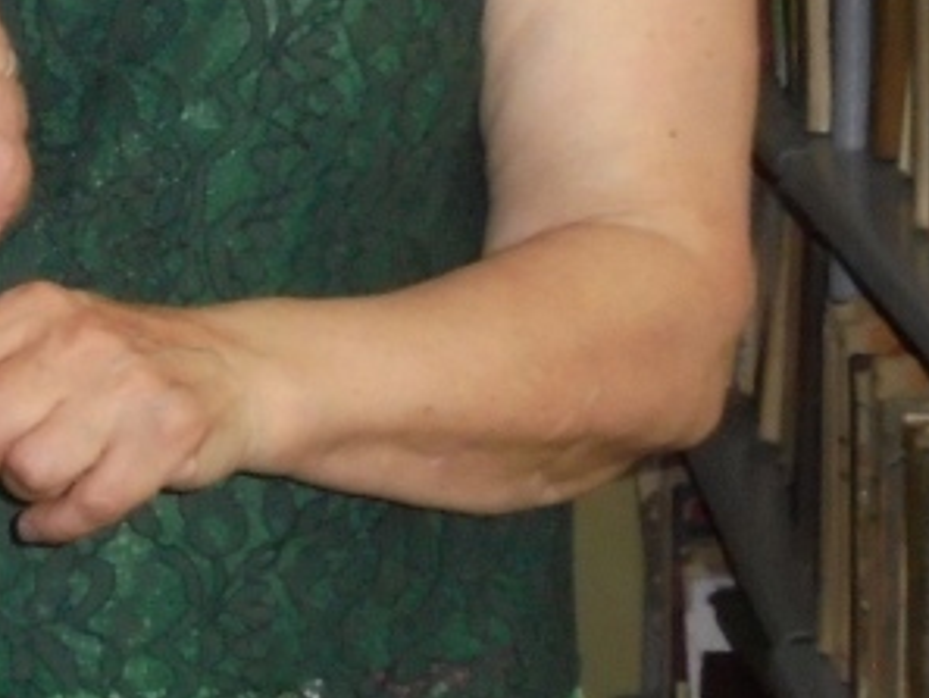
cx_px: -585
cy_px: -441
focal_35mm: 169
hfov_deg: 11.1
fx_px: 4537
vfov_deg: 8.5
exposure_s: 1/60
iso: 400
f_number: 4.8
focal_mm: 8.9
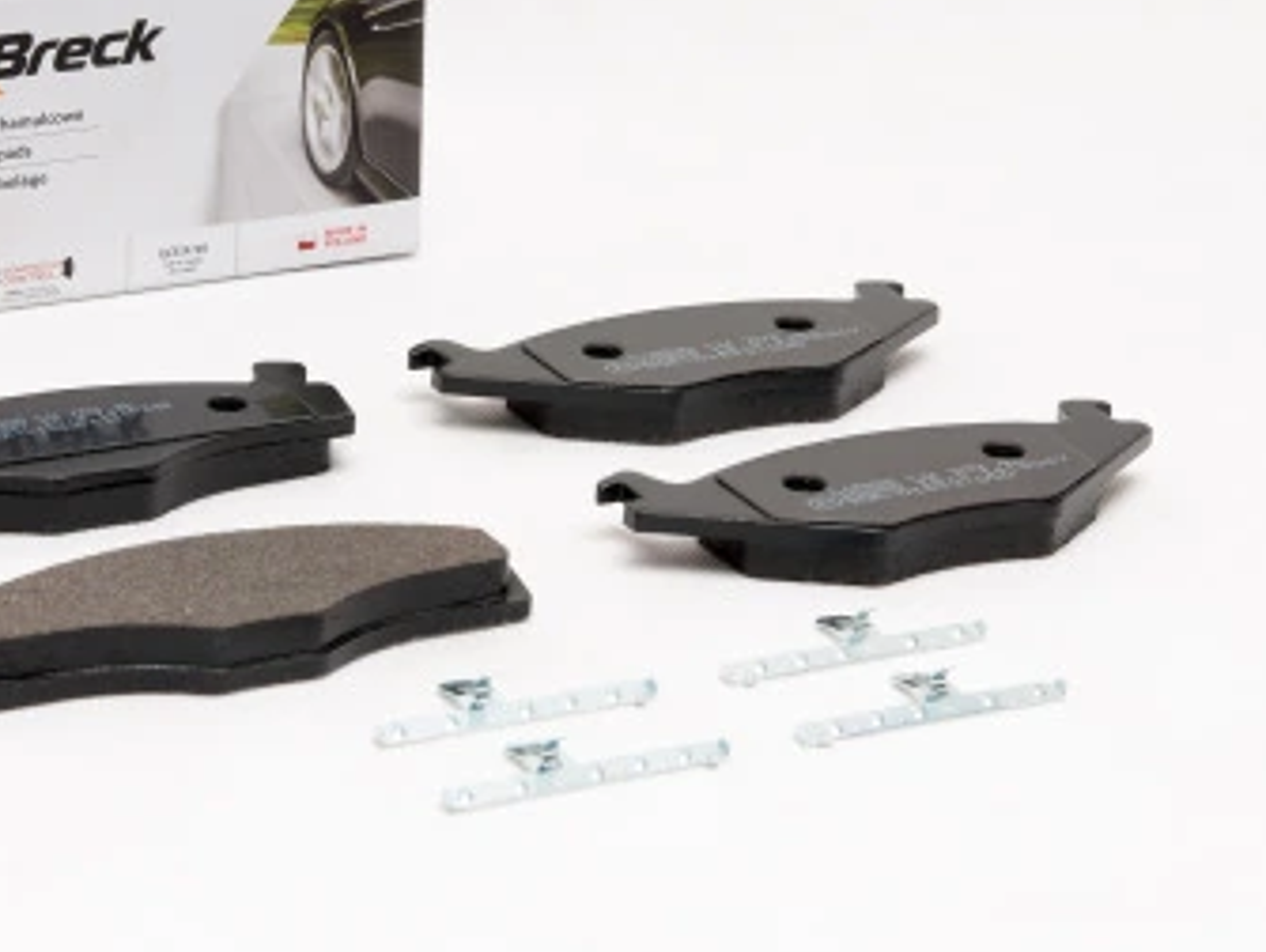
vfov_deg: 11.5
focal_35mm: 129
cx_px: 522
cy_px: 393
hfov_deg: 15.3
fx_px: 4723
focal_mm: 50
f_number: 11
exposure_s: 1/200
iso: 100
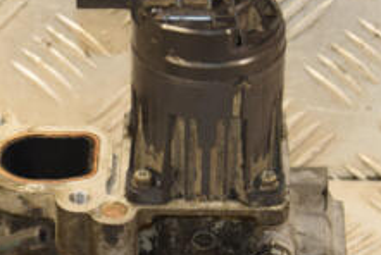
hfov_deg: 8.1
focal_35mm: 252
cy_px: 181
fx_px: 2671
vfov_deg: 5.5
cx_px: 48
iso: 800
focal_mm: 62
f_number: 5.3
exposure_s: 1/160
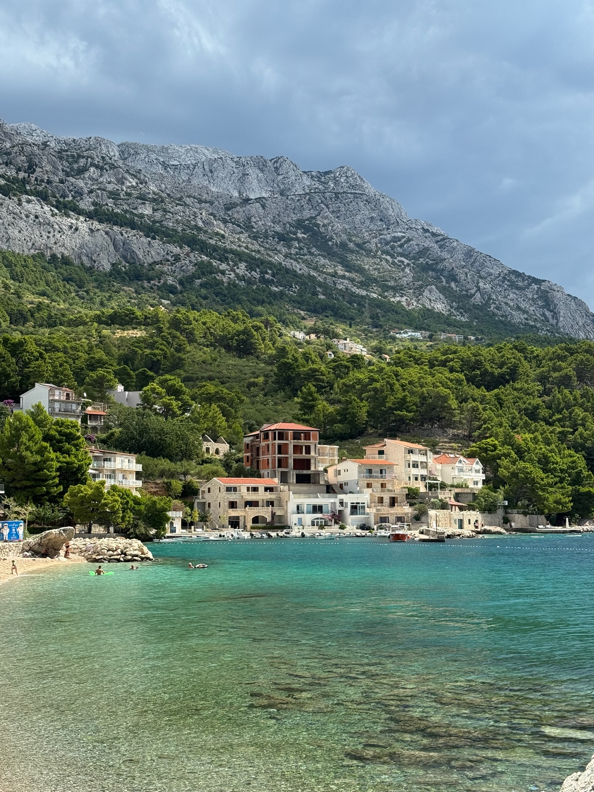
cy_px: 396
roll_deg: -0.1
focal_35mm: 48
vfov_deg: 39.7
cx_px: 297
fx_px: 1098
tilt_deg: +6.2
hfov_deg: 30.3
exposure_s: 1/2513
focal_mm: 6.76
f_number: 1.78
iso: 64
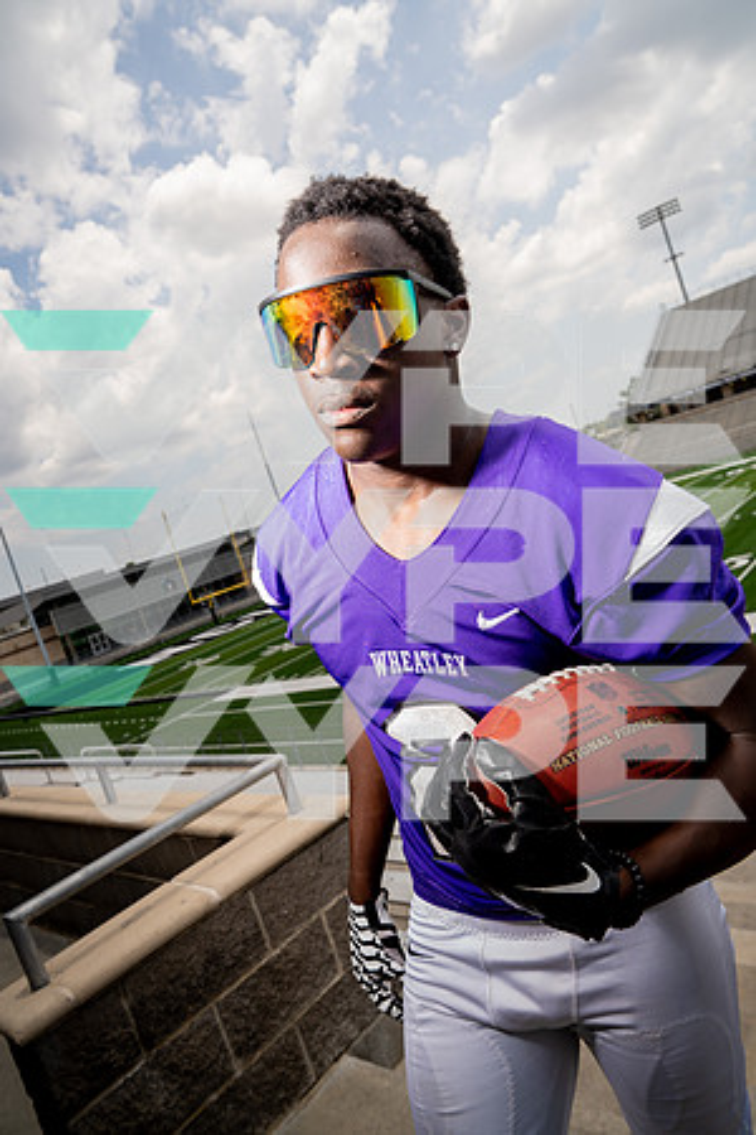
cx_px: 378
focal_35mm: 24
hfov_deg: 53.1
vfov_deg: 73.7
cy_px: 568
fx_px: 756
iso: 100
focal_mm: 24
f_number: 6.3
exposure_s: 1/250
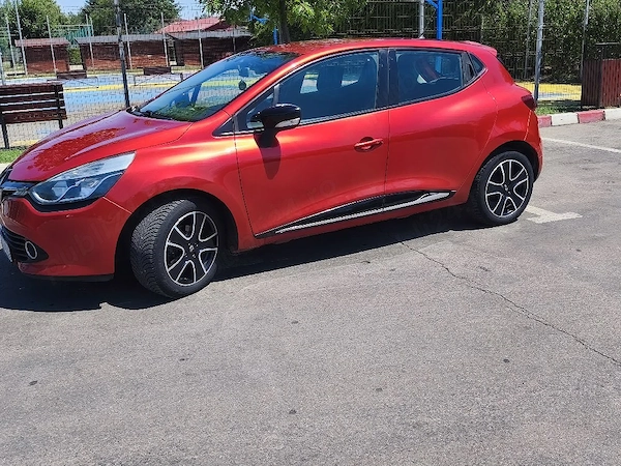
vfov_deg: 40.7
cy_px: 233
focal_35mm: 35
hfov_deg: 52.6
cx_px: 310
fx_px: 628
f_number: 1.65
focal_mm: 6.18
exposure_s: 1/1250
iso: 50
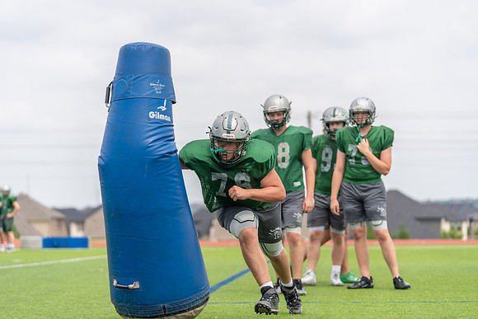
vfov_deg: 11.3
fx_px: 1607
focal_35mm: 121
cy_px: 160
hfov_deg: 16.9
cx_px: 239
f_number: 3.5
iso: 160
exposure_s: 1/1250
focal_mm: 121
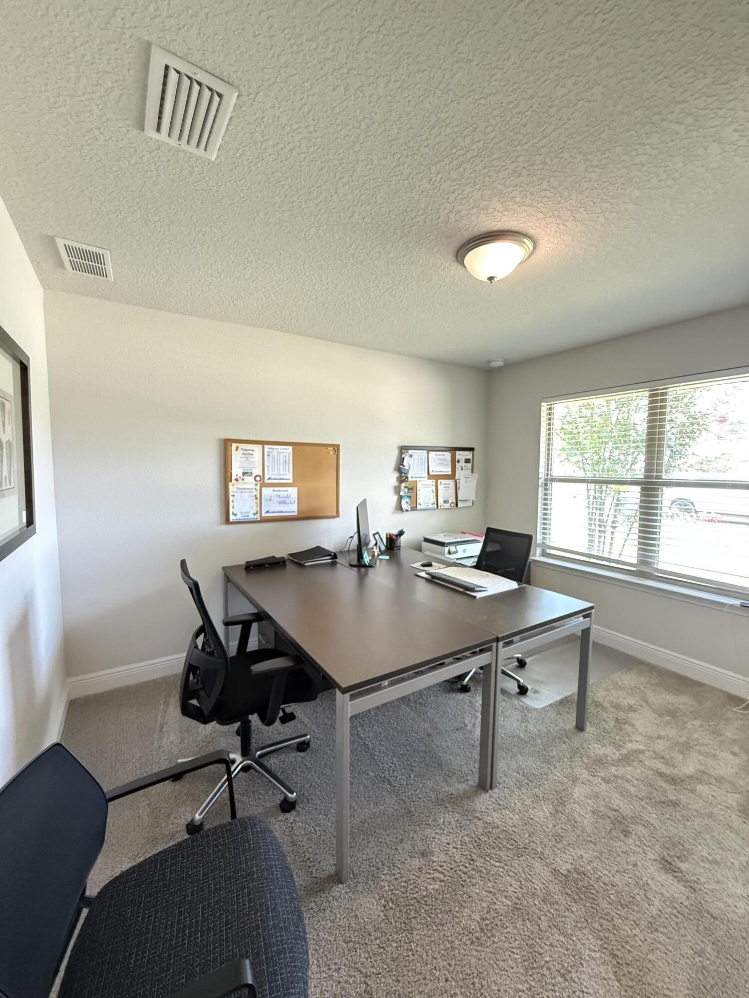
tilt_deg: -3.9
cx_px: 374
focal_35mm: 14
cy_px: 499
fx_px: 404
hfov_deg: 85.7
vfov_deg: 102.1
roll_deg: -0.3
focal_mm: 2.22
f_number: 2.2
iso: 1000
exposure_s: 1/60
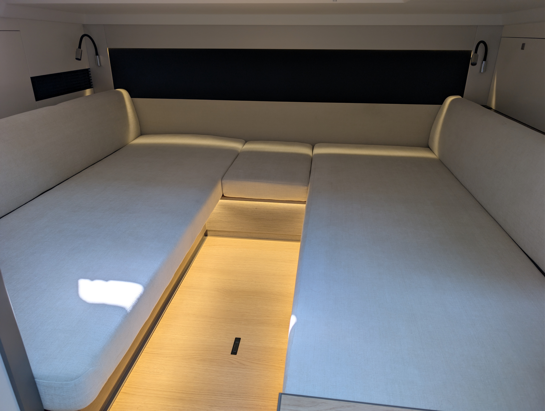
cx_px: 272
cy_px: 206
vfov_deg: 56.9
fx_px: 378
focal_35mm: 24
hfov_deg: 71.5
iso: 28
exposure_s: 1/66.7
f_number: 1.68
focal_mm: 6.9
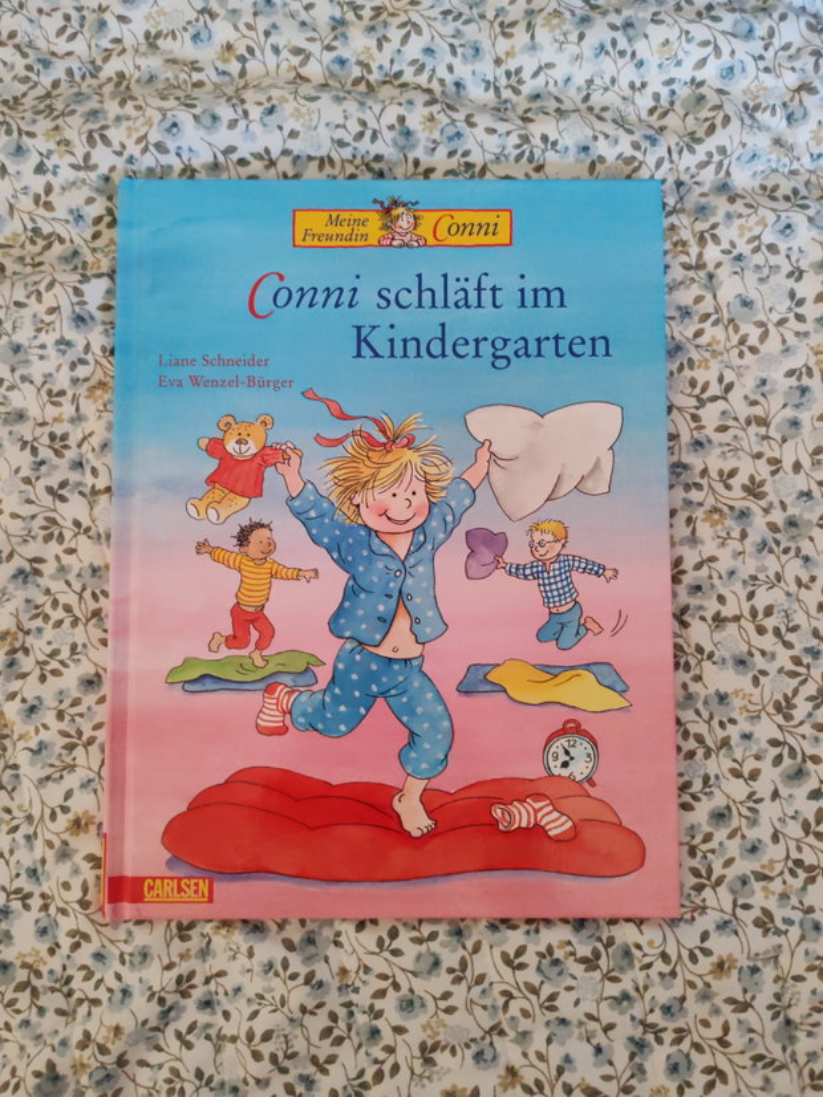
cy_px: 548
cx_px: 412
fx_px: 856
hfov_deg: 51.3
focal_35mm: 27
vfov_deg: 65.3
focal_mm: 6.12
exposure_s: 1/50
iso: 2500
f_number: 1.9
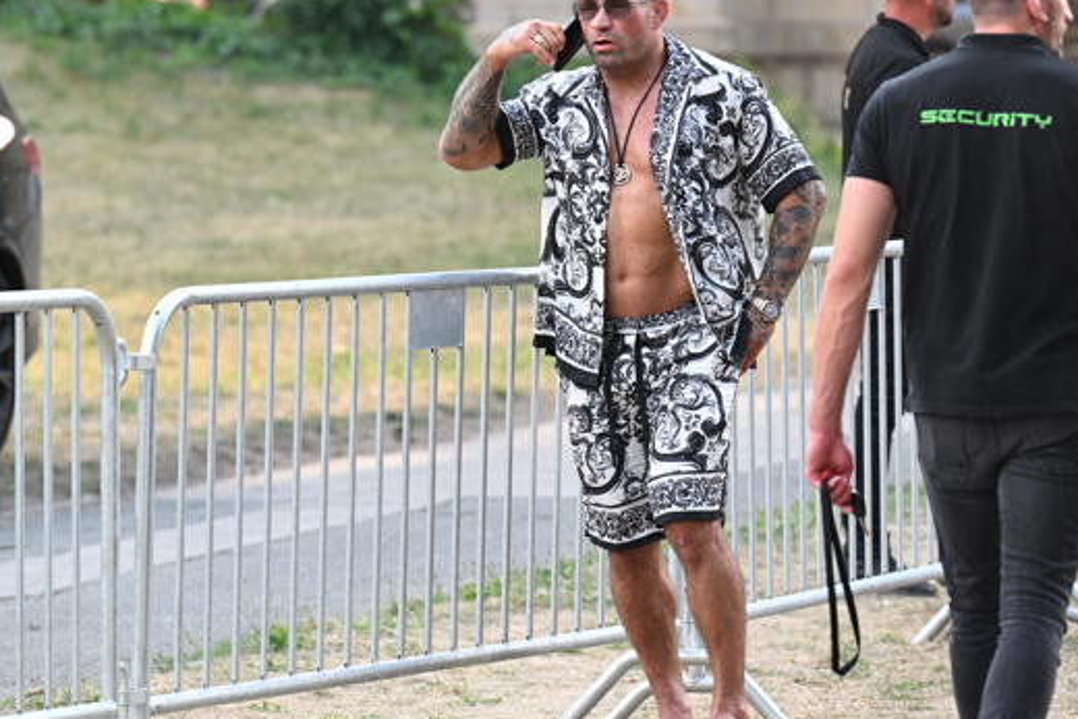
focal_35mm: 252
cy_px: 358
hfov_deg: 8.2
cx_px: 580
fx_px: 7548
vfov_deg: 5.5
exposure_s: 1/800
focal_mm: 190
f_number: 5
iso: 1250
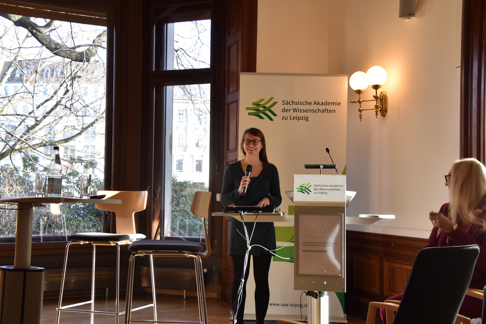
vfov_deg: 28.4
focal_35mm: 48
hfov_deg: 41.5
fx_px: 641
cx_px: 238
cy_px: 165
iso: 400
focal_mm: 31
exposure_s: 1/100
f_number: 5
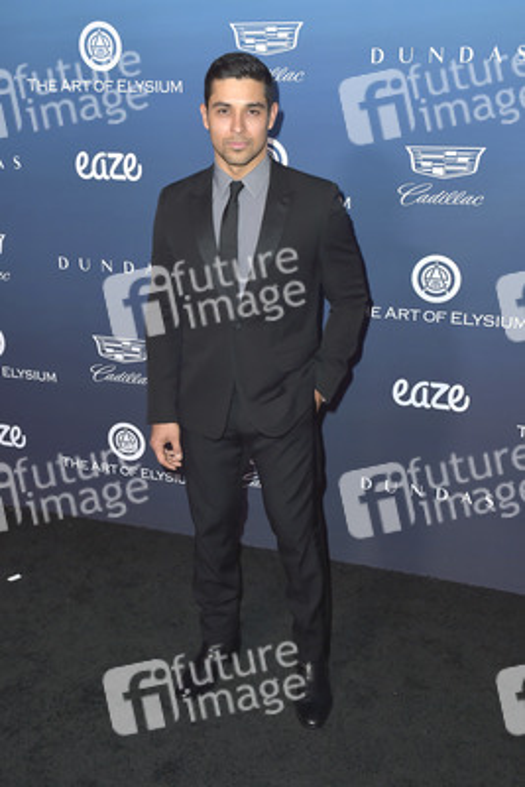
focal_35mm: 40
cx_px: 262
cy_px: 394
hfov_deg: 33.4
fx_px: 874
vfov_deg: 48.4
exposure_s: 1/250
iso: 250
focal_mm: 40
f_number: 5.6
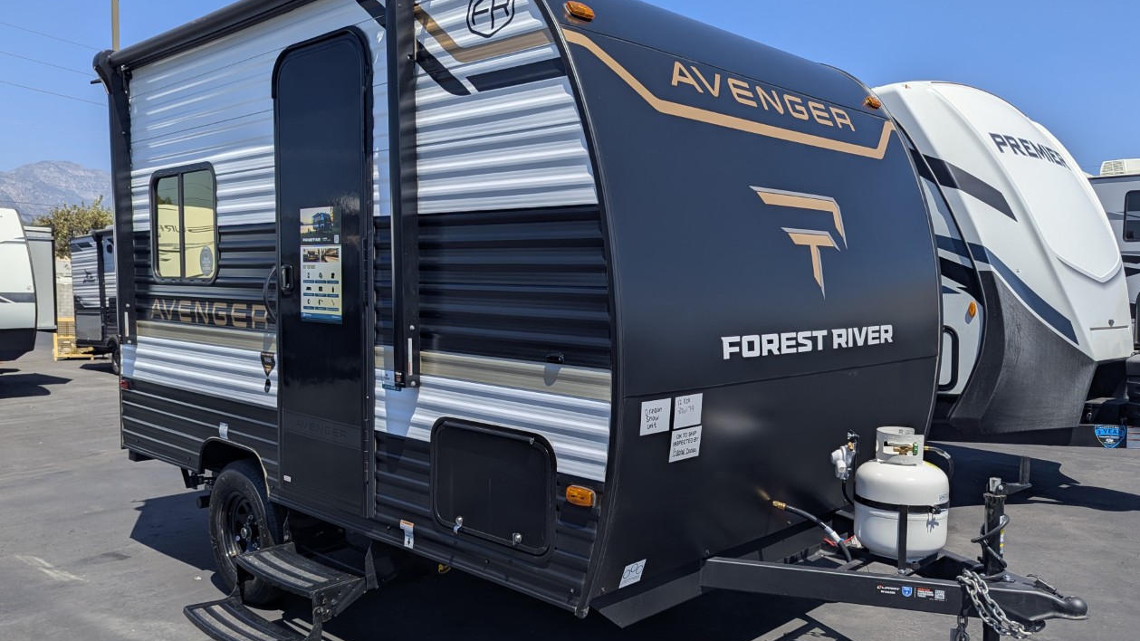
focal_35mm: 29
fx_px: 877
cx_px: 574
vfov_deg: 40.1
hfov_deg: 66.1
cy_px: 368
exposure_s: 1/3534
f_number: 1.85
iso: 47
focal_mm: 6.81
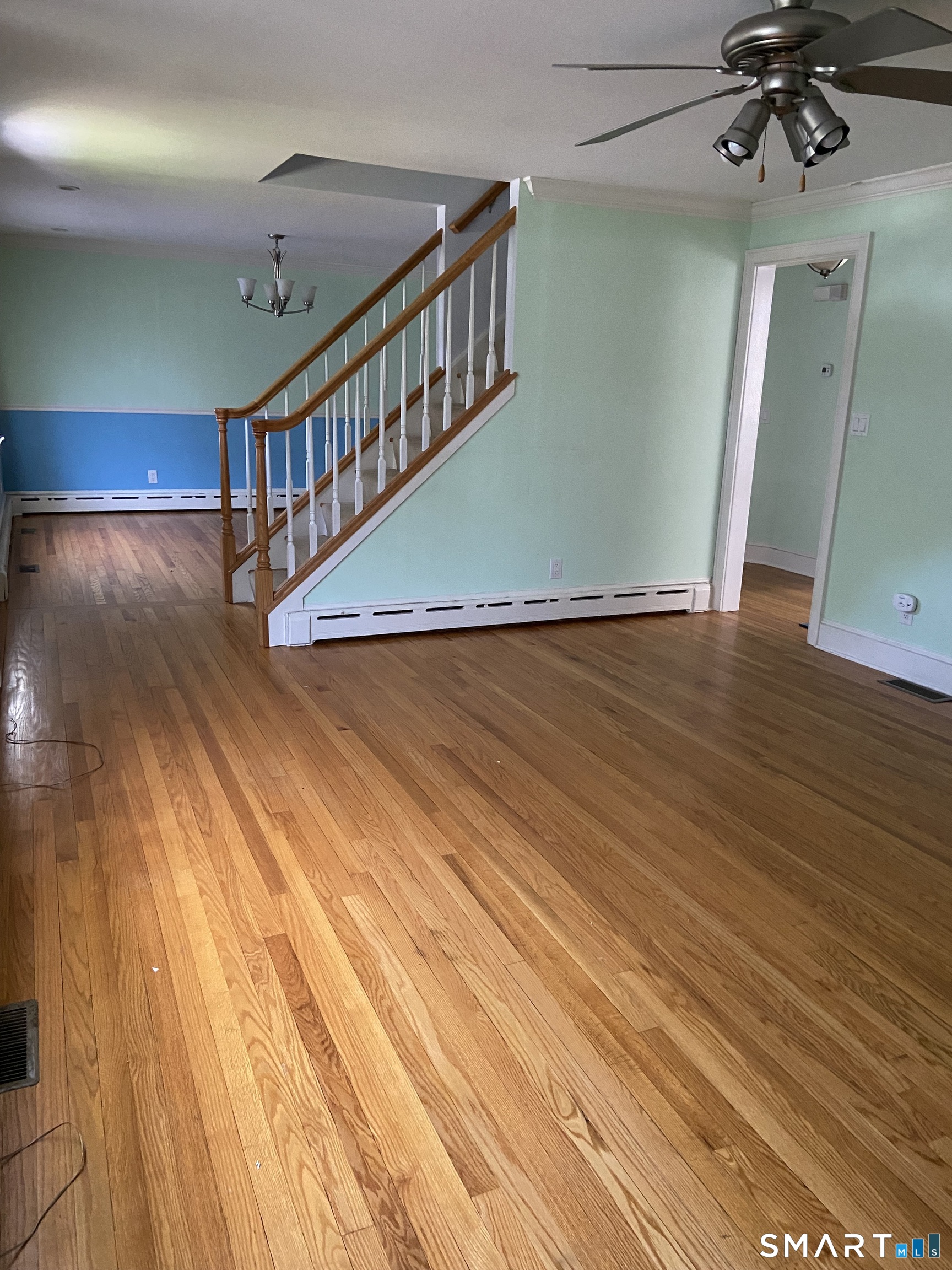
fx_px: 953
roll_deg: -1.5
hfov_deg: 53.1
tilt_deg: -14.2
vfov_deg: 67.3
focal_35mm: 26
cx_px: 476
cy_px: 635
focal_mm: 4.25
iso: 500
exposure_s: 1/43
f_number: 1.8
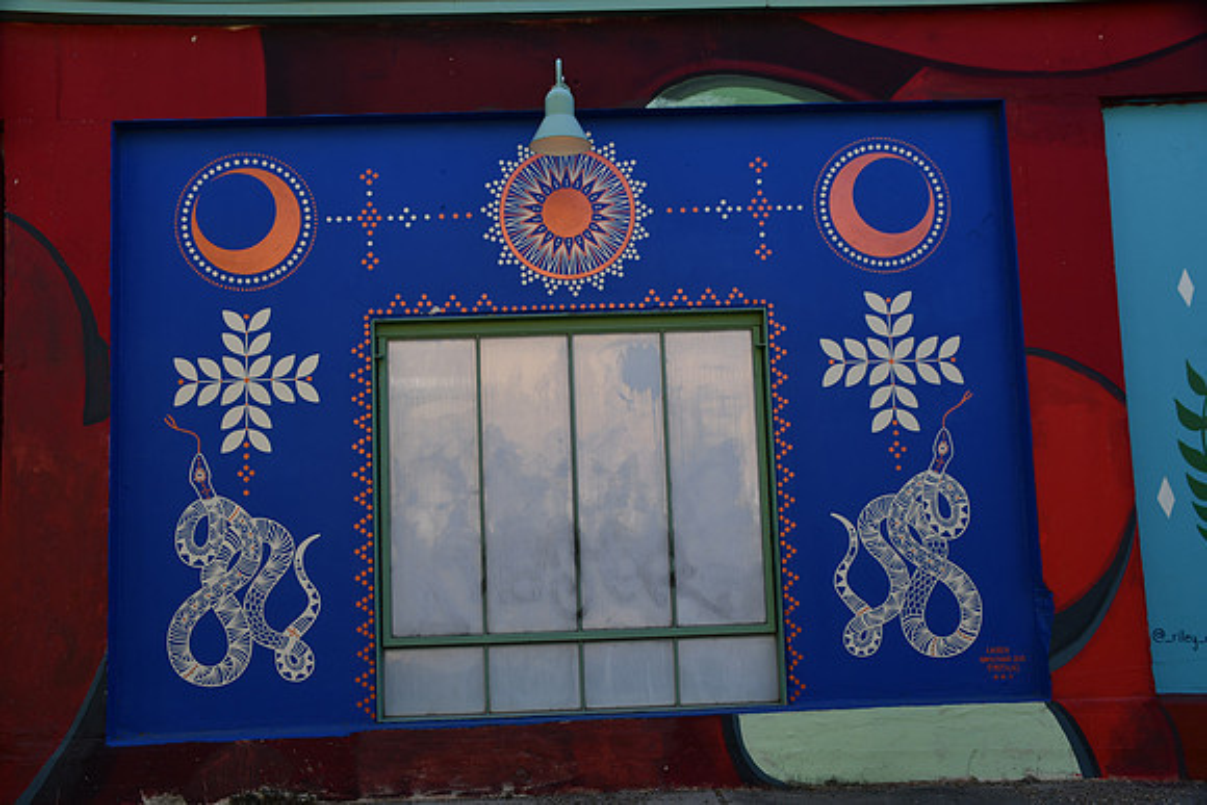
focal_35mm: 36
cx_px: 604
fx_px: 1207
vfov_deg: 36.9
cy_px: 402
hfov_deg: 53.1
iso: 180
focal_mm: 24
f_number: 8
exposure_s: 1/250
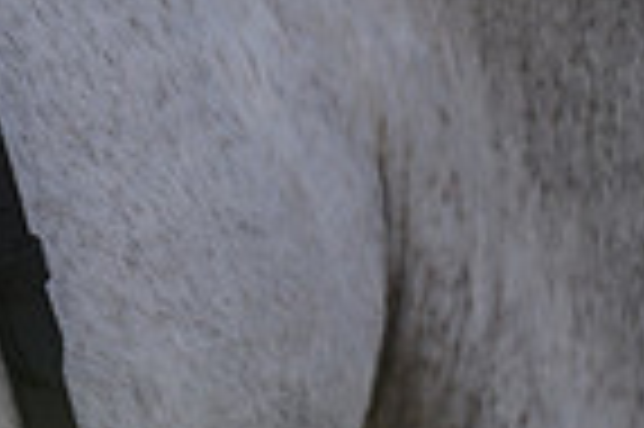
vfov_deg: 0.8
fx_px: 28964
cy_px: 106
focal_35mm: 1621
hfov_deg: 1.3
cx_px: -612
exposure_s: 1/1250
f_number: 5
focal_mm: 400
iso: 400
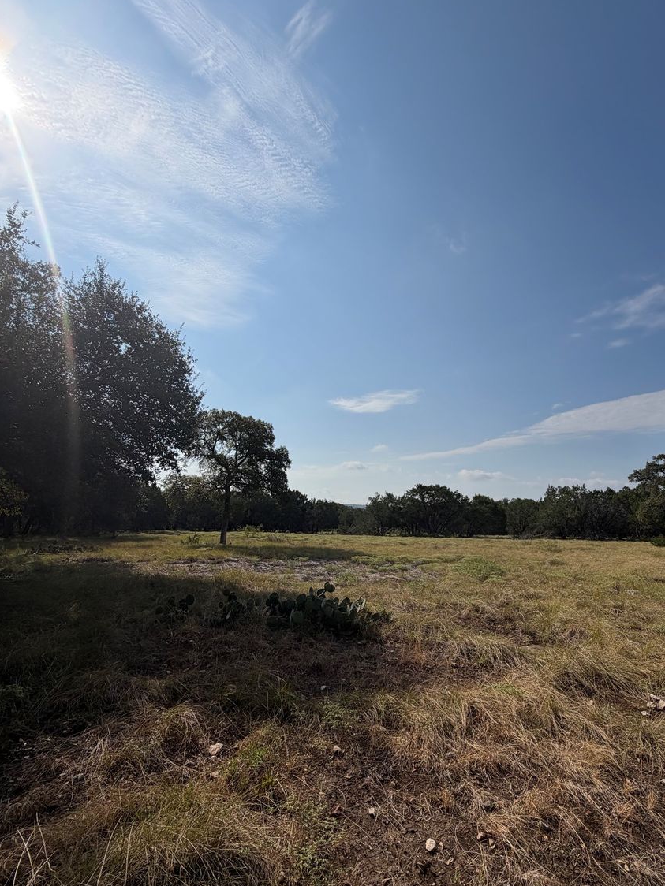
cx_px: 363
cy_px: 481
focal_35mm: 17
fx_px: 435
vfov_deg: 90.8
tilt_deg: +7.2
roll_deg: -1.2
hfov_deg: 74.6
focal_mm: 2.22
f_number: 2.2
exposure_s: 1/1961
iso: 20
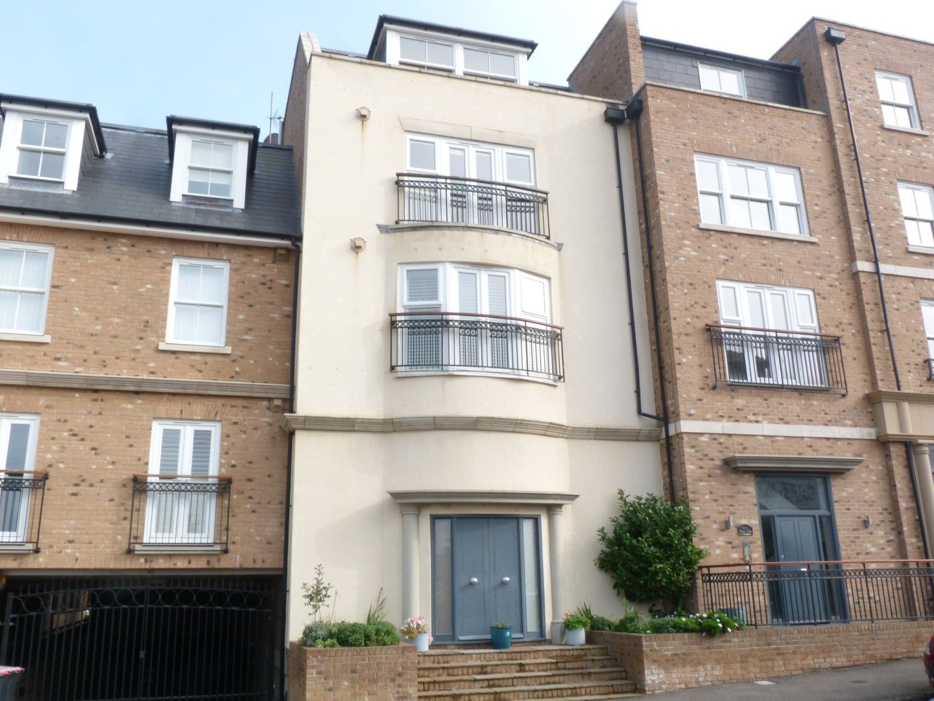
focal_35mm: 30
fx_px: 809
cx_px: 467
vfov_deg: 46.8
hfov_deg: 60.0
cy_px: 350
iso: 80
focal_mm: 5.4
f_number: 8
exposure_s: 1/60
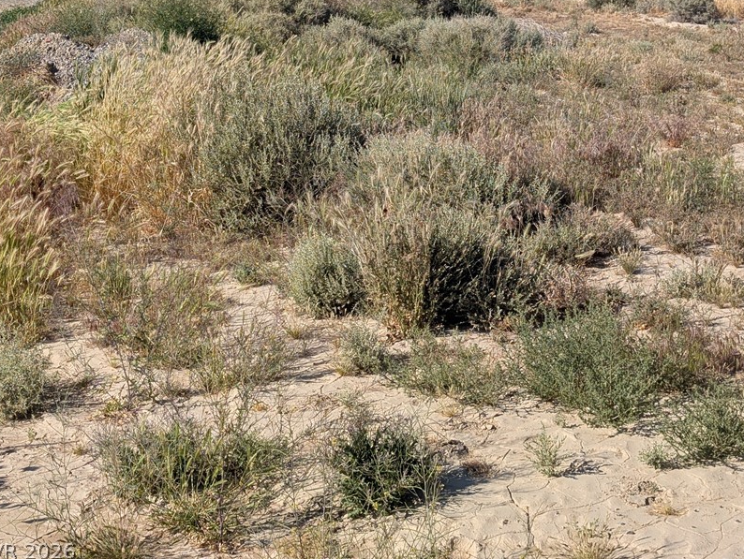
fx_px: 1355
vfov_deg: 23.3
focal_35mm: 63
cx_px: 451
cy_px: 207
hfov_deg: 30.6
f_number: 1.68
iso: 21
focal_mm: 6.9
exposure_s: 1/1166
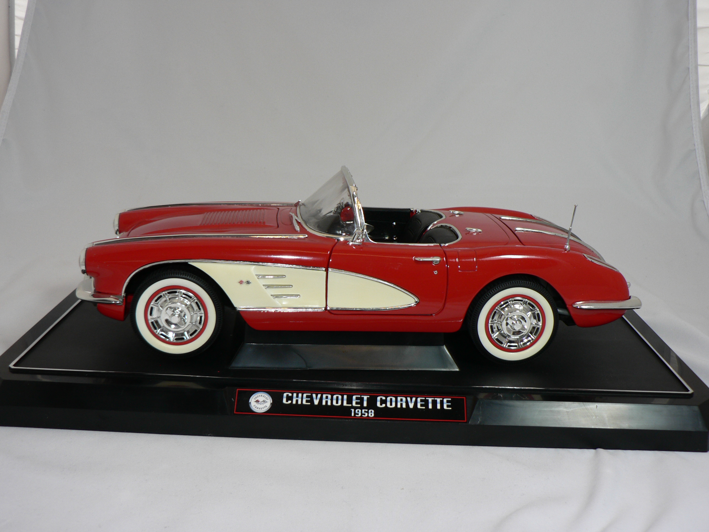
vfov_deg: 33.6
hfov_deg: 43.9
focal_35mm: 43
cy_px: 266
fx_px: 881
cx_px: 354
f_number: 2.8
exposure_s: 1/60
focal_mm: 7.1
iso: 80
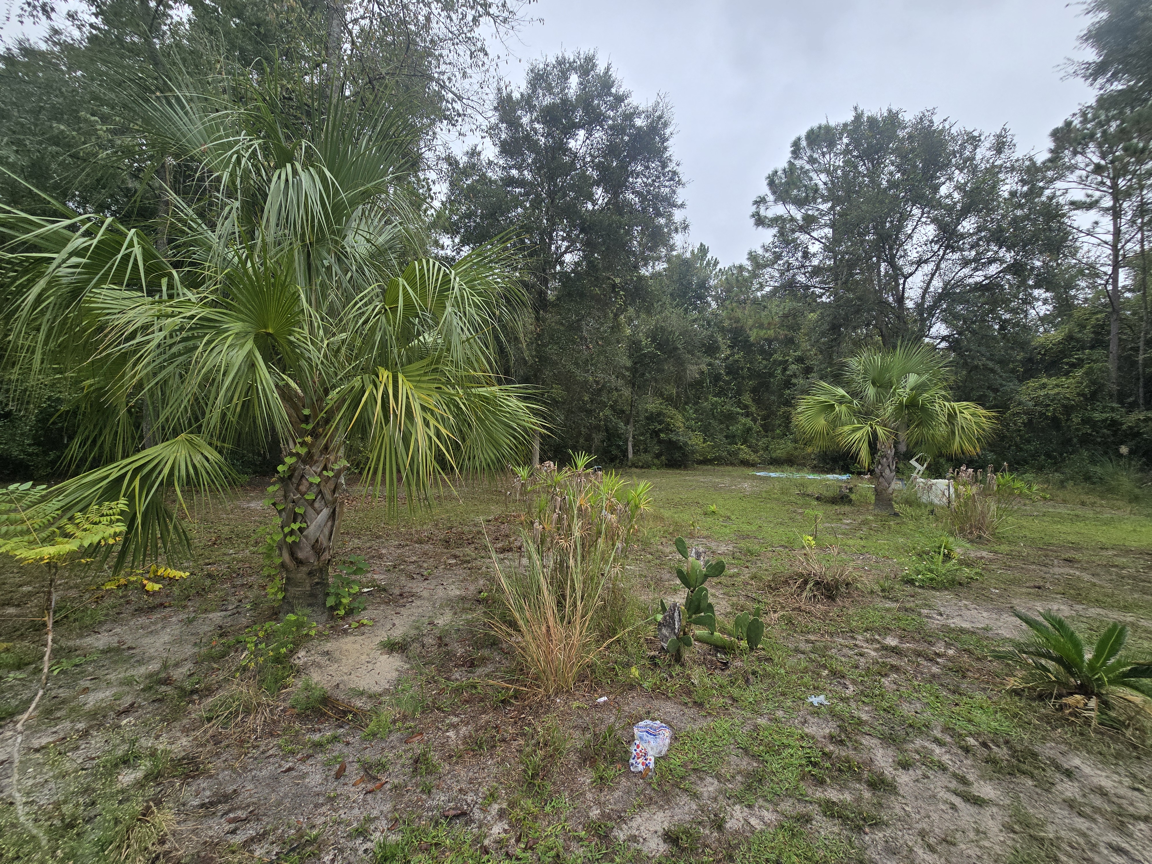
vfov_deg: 89.9
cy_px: 432
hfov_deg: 106.2
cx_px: 576
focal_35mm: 13
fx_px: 433
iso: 50
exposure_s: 1/628
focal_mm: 2.2
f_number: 2.2
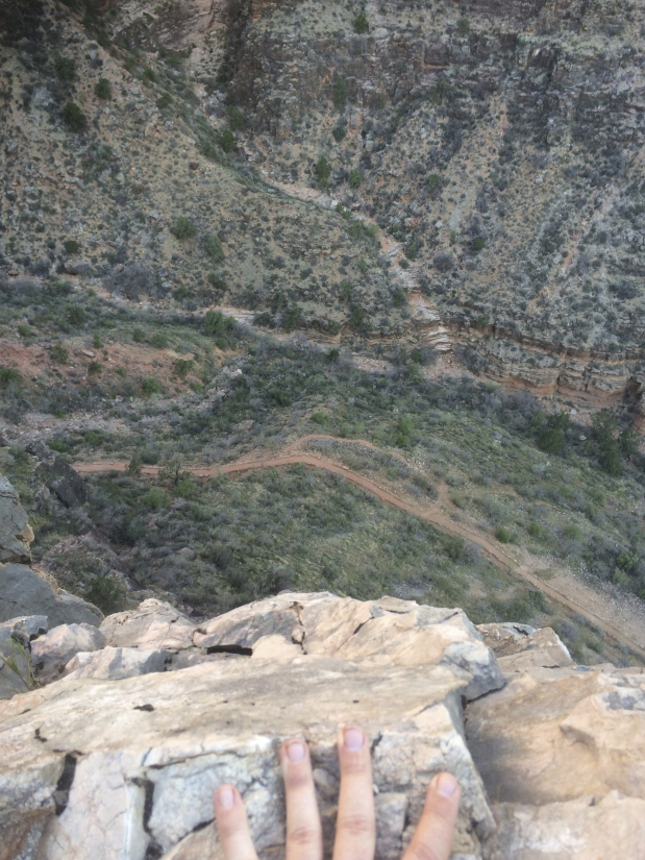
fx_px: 770
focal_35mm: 31
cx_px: 327
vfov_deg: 58.3
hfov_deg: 45.5
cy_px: 438
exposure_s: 1/120
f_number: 2.2
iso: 50
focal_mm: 4.12
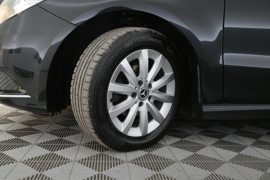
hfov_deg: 55.1
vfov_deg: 38.4
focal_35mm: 34
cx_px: 135
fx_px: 259
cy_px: 90
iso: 2500
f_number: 5
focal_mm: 23
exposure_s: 1/100
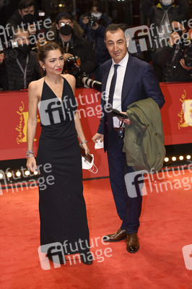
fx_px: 561
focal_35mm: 70
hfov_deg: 19.4
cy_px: 144
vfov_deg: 28.9
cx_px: 96
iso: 800
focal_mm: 70
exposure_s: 1/400
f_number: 3.5
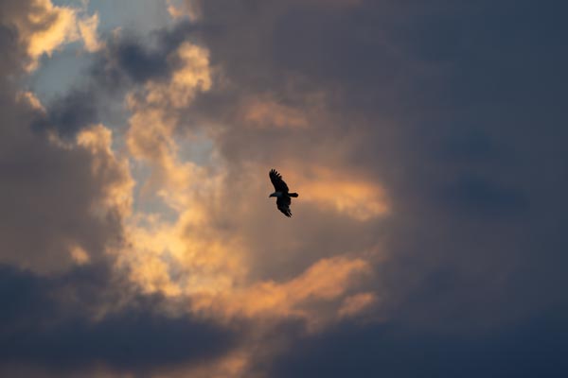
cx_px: 284
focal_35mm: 400
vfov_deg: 3.4
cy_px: 189
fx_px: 6311
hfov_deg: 5.2
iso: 250
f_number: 5.6
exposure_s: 1/2000
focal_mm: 400
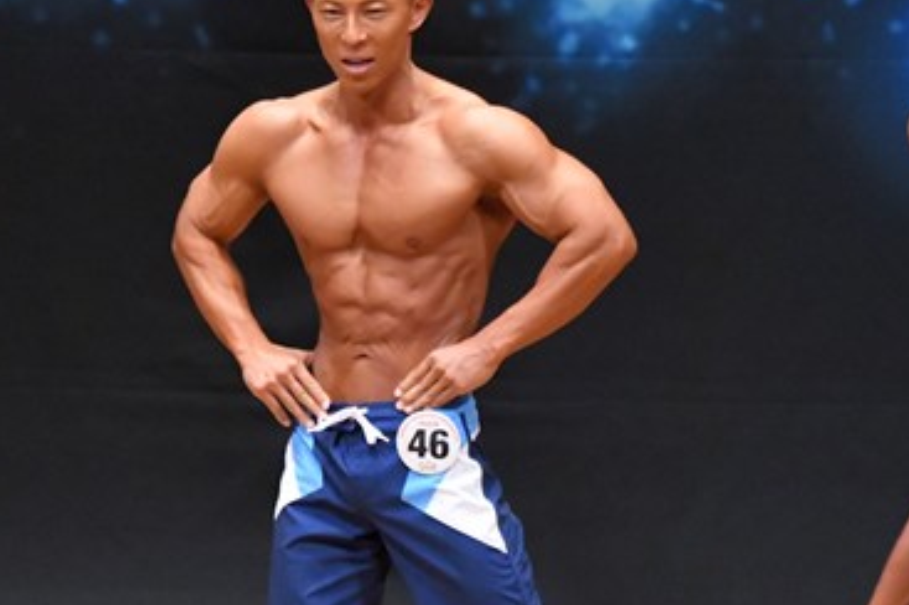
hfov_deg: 3.4
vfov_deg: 2.3
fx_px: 15187
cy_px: 461
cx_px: 454
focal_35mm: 602
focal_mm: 190
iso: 8000
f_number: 5.6
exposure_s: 1/400
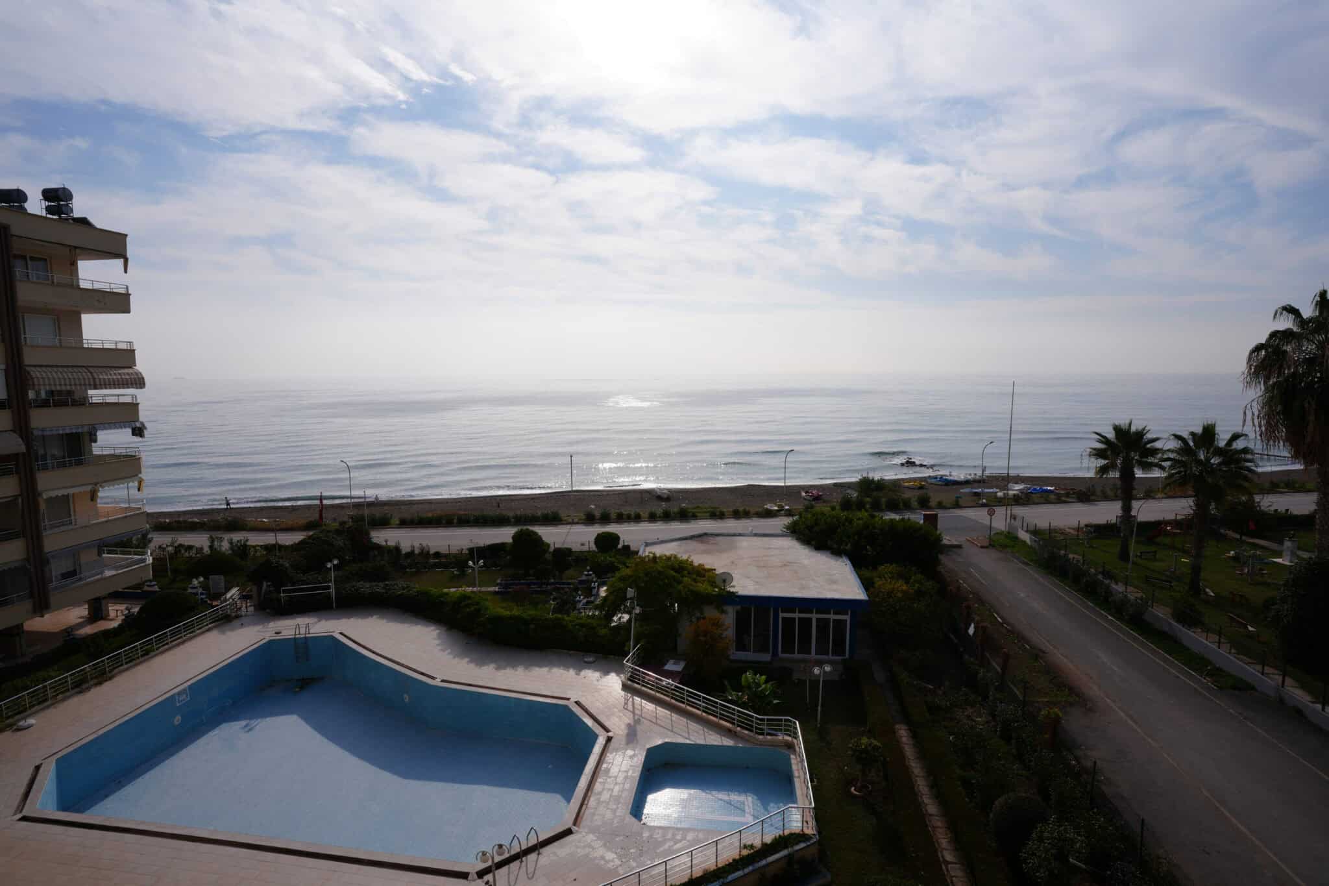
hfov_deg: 93.3
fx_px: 627
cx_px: 664
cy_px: 443
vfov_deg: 70.4
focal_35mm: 17
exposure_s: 1/320
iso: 100
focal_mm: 17
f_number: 10
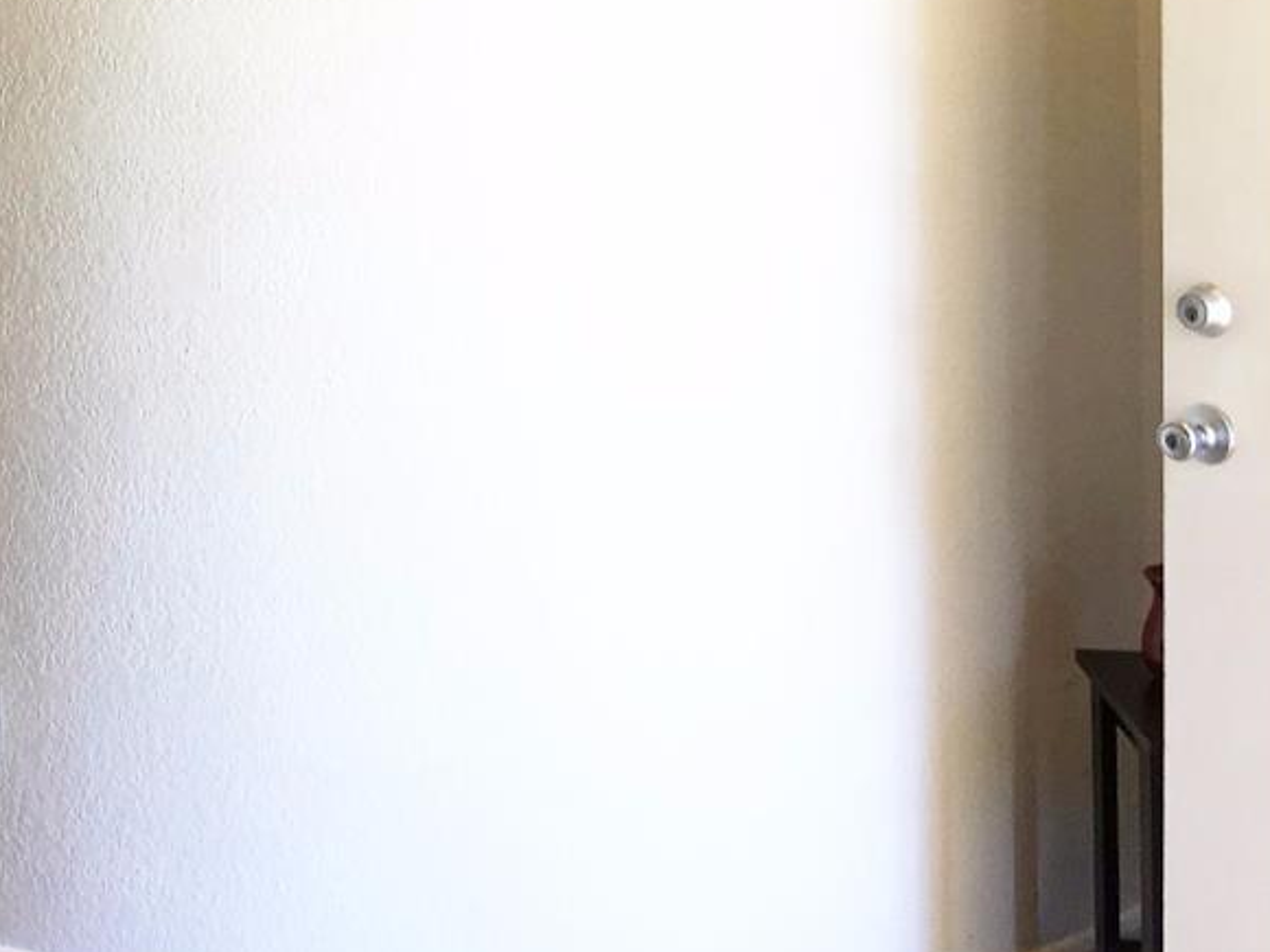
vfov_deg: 18.9
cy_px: -63
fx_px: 2752
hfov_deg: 24.5
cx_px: -79
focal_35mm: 75
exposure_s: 1/60
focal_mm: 4.15
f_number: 2.2
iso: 32
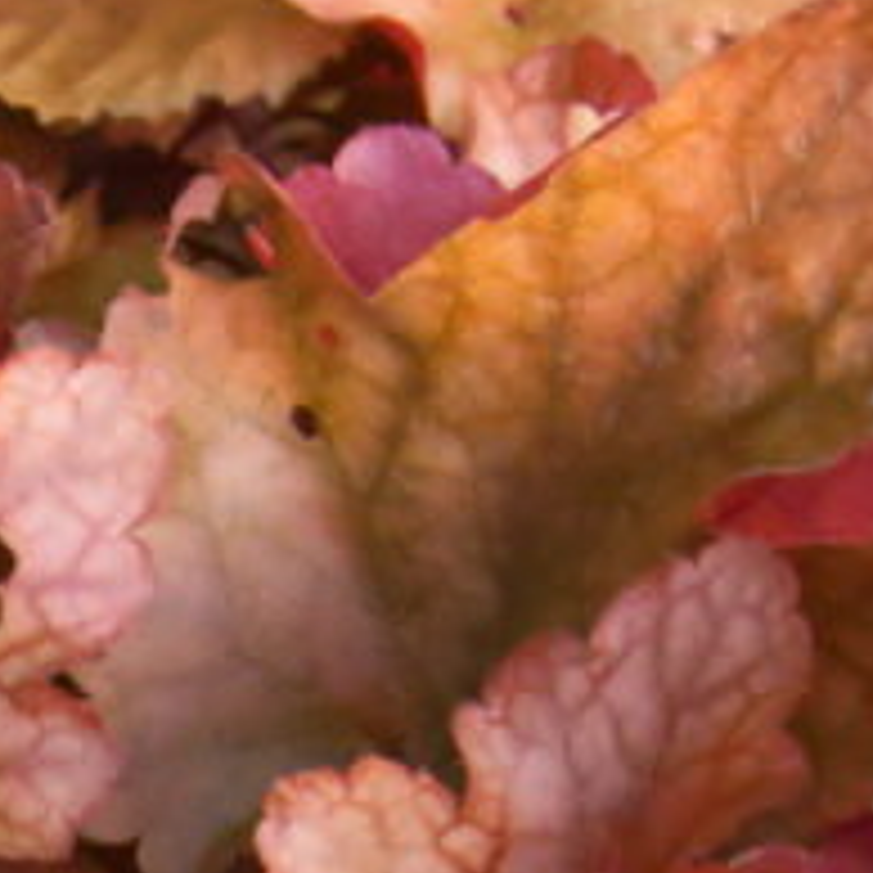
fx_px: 7893
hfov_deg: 6.1
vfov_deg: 6.2
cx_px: -1143
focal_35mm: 277
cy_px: 1557
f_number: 9
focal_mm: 35
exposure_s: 1/250
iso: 2000
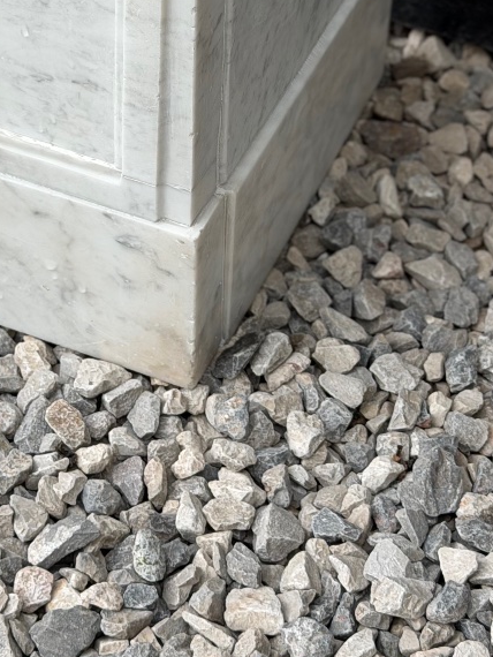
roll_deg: -0.5
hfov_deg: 14.7
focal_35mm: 101
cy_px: 105
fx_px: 1916
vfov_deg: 19.2
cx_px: 226
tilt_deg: -44.7
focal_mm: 6.76
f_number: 1.78
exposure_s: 1/687
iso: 64
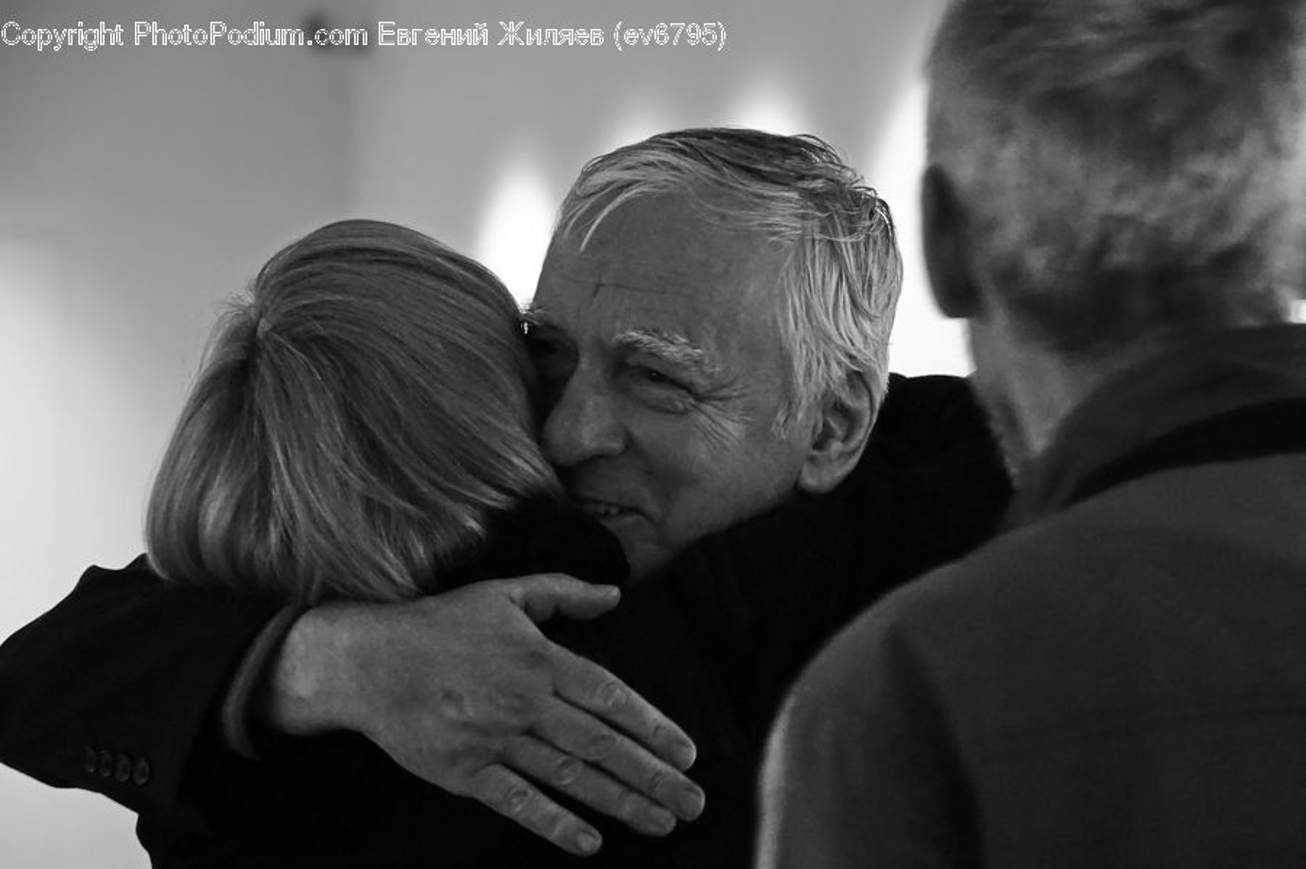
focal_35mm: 150
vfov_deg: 9.1
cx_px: 653
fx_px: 5438
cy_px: 434
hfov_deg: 13.7
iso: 3200
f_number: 5.6
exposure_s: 1/50
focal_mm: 100
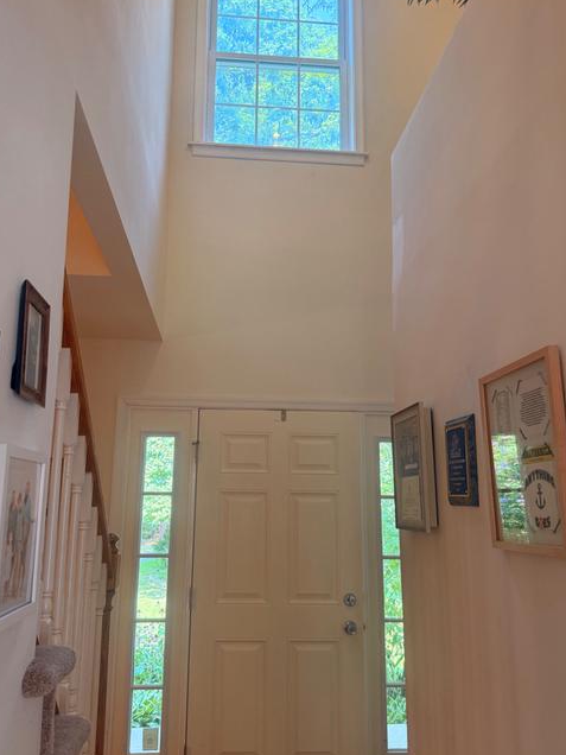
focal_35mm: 29
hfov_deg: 48.2
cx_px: 273
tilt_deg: +11.0
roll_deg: -1.3
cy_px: 388
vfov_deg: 61.6
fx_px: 632
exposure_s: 1/129
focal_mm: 6.76
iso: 200
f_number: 1.78
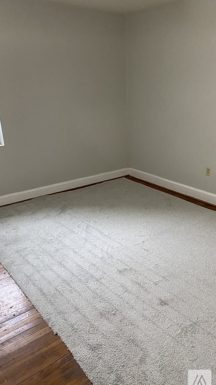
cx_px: 136
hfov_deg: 39.9
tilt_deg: -18.5
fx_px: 295
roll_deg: +1.0
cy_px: 196
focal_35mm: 29
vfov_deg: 66.1
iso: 320
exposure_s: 1/60
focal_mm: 4.25
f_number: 1.8
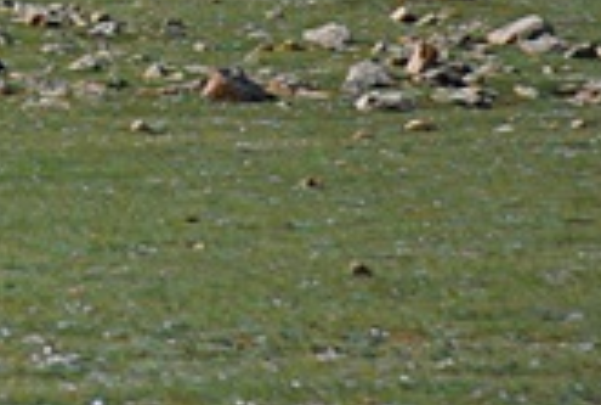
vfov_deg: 2.2
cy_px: -299
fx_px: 10319
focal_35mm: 616
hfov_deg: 3.3
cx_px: -769
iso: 400
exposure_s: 1/2000
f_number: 5.6
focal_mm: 85
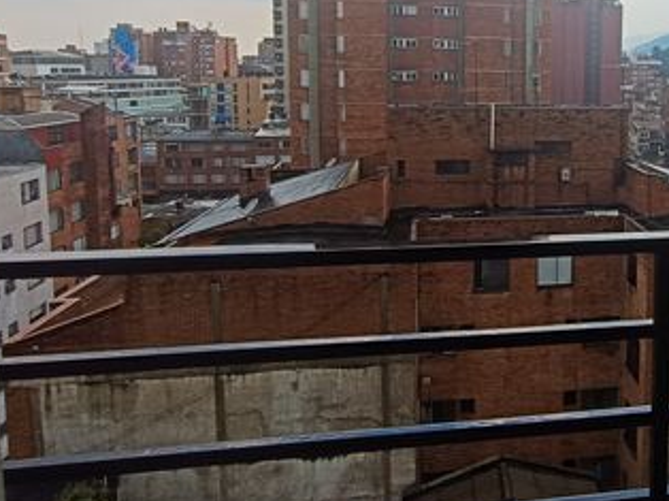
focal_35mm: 34
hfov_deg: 50.3
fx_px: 657
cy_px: 143
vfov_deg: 40.9
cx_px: 546
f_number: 2.2
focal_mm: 1.66
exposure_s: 1/538
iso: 52
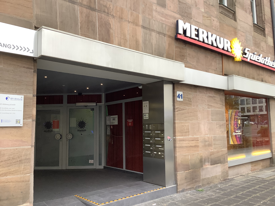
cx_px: 138
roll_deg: -0.1
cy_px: 103
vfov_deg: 45.4
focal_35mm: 31
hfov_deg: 58.4
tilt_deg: +6.1
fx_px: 246
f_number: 2.4
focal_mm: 3.3
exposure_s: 1/100
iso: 100
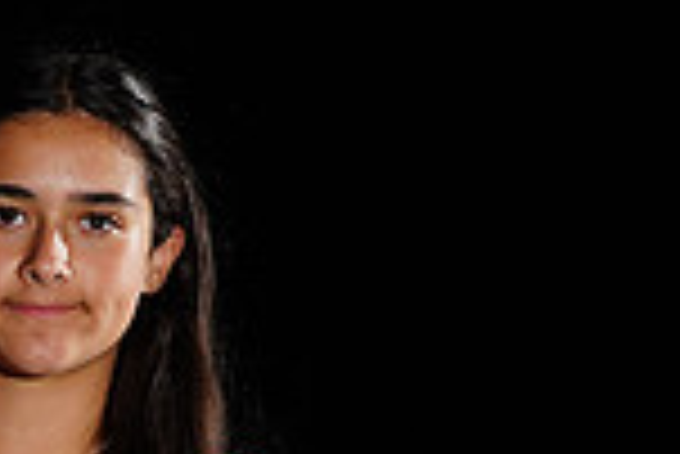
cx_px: -374
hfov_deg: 4.6
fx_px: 8432
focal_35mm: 446
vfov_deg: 3.1
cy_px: 757
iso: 400
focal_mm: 116
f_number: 9
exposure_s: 1/125
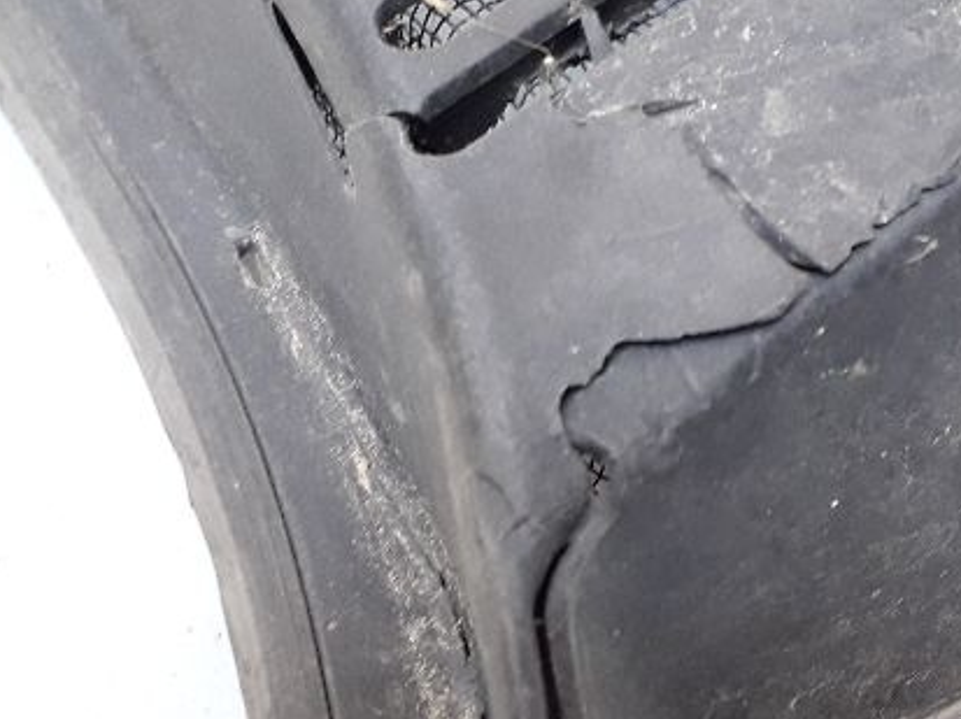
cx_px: 456
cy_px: 577
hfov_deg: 29.0
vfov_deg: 21.6
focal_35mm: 67
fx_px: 1858
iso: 160
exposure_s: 1/25
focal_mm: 3.6
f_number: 1.9
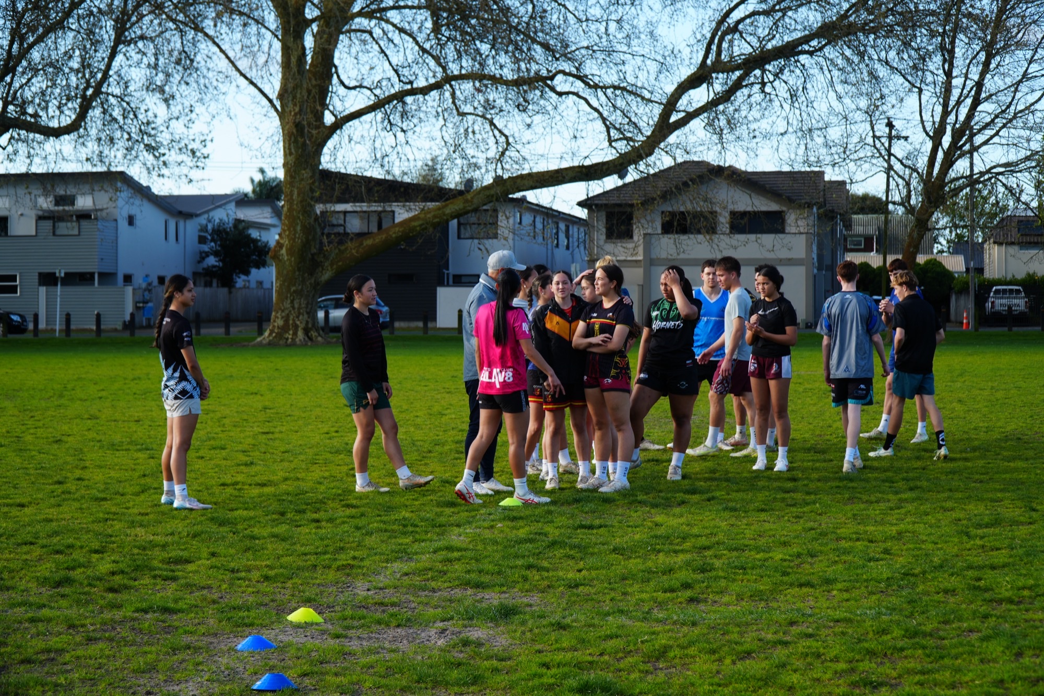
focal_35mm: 72
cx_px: 522
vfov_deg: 18.9
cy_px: 348
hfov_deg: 28.1
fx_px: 2088
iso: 100
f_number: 5
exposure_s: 1/250
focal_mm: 48
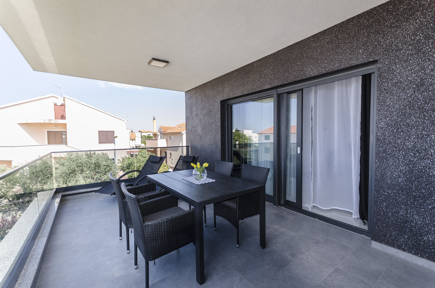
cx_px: 218
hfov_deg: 100.5
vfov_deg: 77.1
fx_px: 181
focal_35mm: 15
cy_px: 144
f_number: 4
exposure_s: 1/200
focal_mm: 10
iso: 100
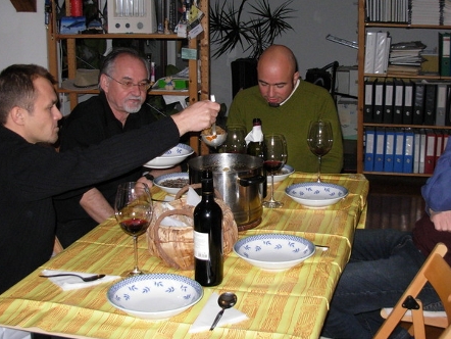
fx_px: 717
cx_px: 238
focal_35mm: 55
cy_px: 145
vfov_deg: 26.6
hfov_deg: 34.9
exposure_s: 1/78.3
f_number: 2.9
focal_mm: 6.3
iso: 194
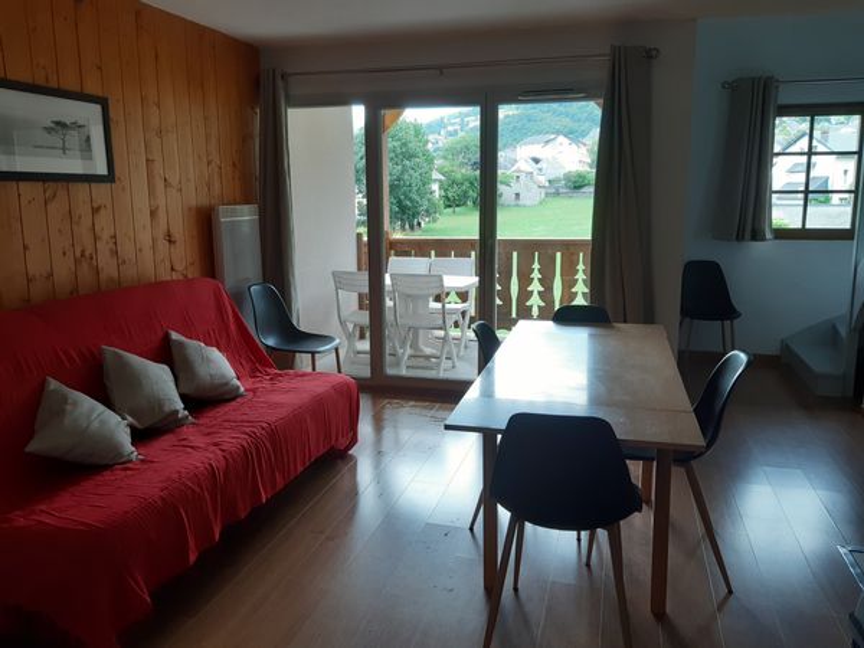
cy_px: 324
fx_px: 649
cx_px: 432
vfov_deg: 53.1
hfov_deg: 67.3
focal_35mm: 26
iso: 50
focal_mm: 3.92
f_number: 1.7
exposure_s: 1/50
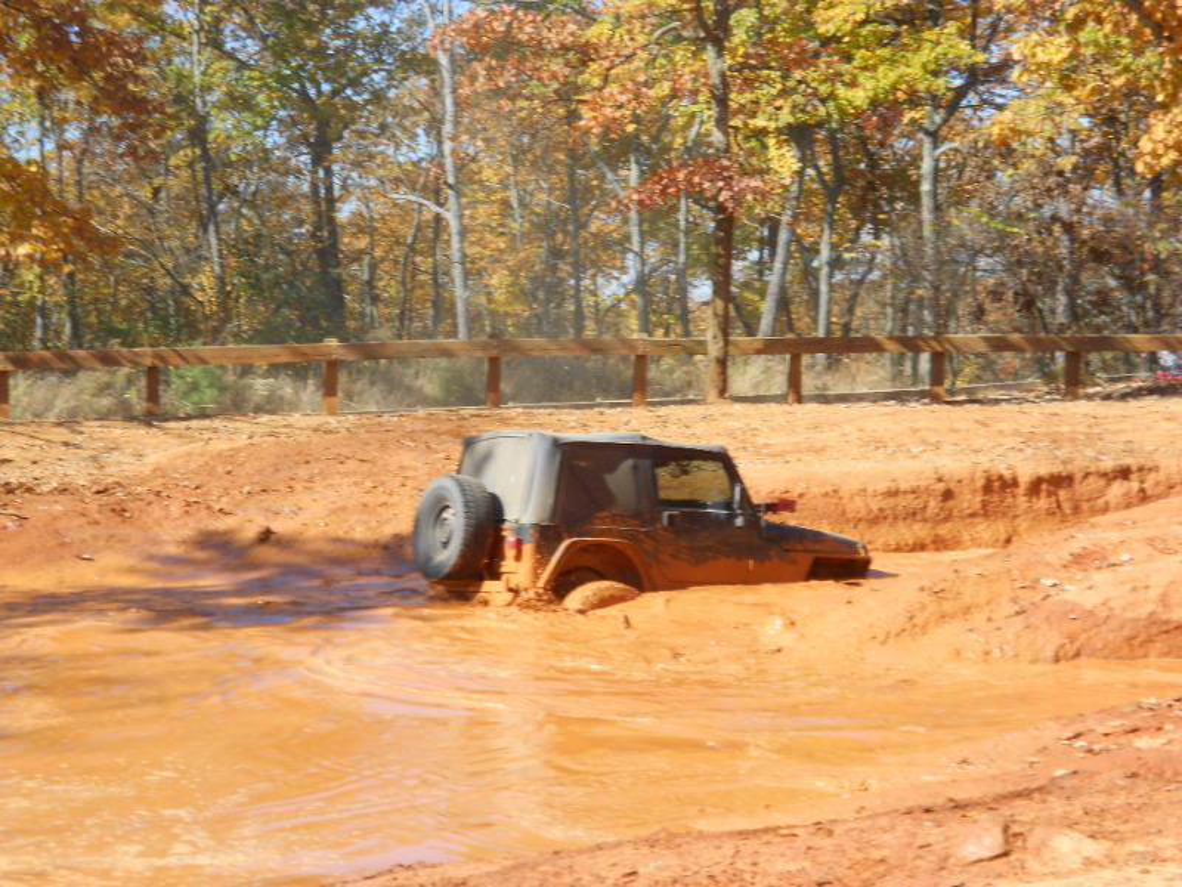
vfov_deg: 19.4
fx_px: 2595
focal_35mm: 76
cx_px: 591
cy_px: 444
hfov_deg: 25.7
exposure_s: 1/160
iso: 80
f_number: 5.8
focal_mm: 13.5
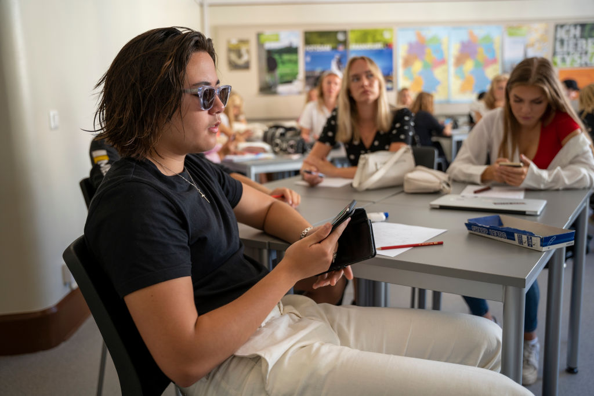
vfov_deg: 39.9
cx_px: 297
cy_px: 198
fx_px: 546
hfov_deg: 57.1
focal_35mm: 33
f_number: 2.8
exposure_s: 1/80
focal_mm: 33.1
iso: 200
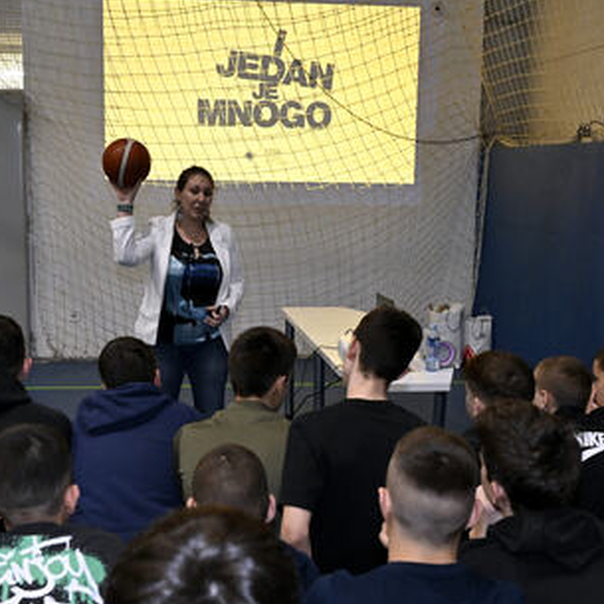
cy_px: 303
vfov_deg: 36.1
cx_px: 263
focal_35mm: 47
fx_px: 928
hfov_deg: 36.0
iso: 2500
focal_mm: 24
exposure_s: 1/100
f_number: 4
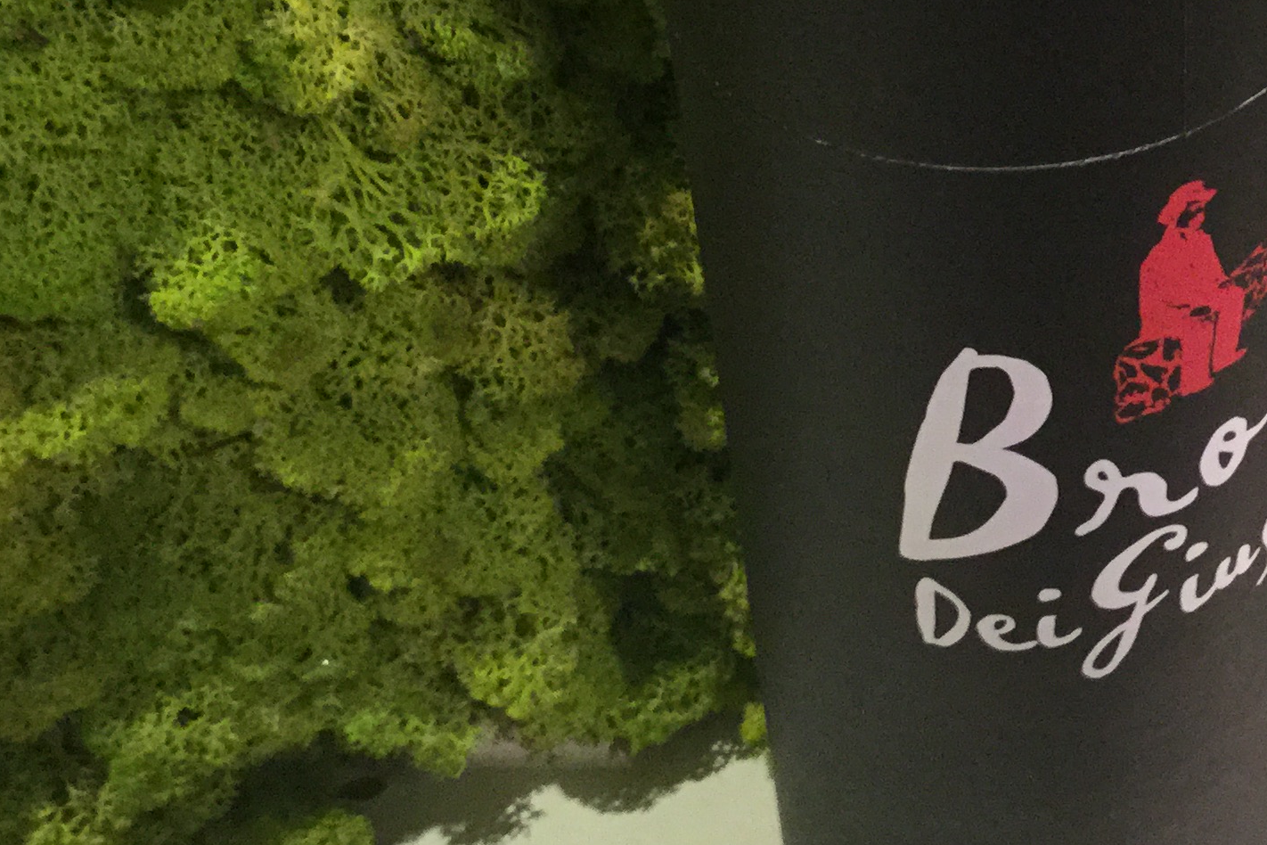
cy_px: -38
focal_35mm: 74
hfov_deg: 26.3
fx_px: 2604
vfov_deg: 17.9
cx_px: 1178
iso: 200
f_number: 2.4
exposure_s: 1/24
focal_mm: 3.3
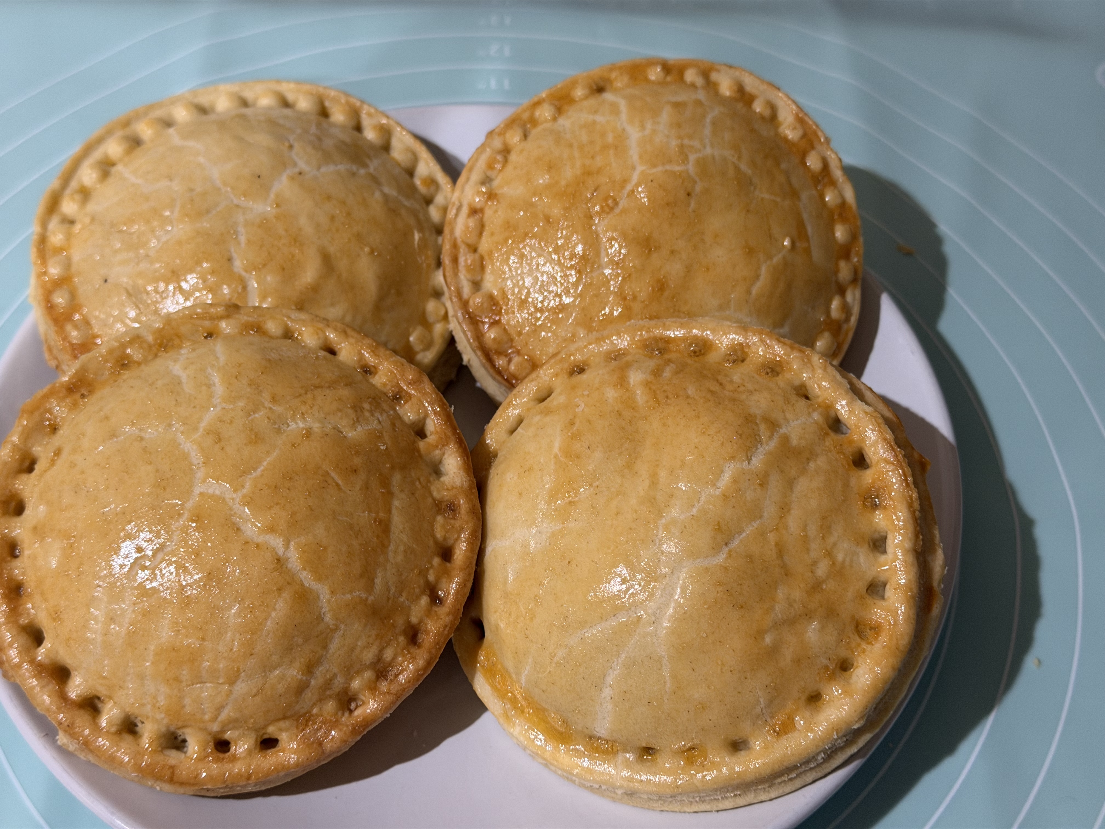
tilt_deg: -53.0
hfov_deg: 39.7
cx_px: 552
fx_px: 1532
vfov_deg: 30.3
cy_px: 414
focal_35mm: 48
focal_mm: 6.76
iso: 250
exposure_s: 1/50
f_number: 1.78
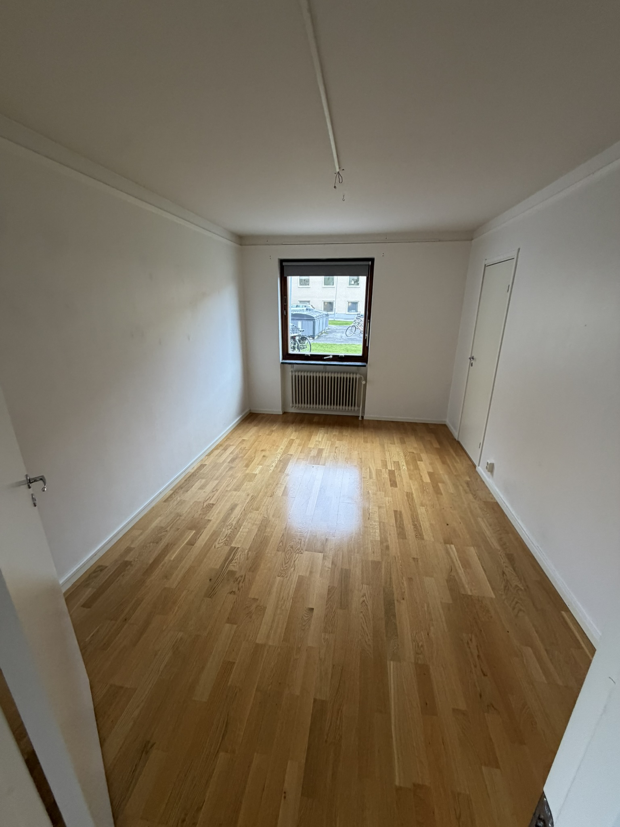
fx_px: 334
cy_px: 414
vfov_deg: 102.1
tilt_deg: -19.3
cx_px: 310
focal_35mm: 14
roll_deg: +1.0
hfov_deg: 85.7
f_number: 2.2
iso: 250
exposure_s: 1/100
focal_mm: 2.22
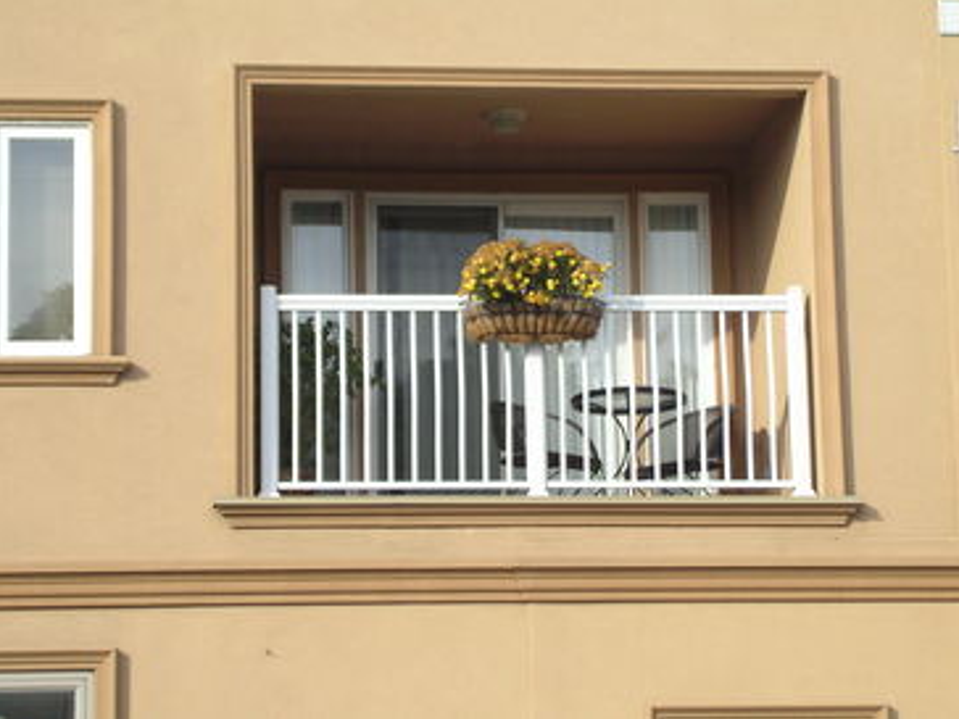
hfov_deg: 18.7
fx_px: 2909
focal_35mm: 105
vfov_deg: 14.1
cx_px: 477
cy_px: 358
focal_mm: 16.3
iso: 71
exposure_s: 1/304
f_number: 4.8
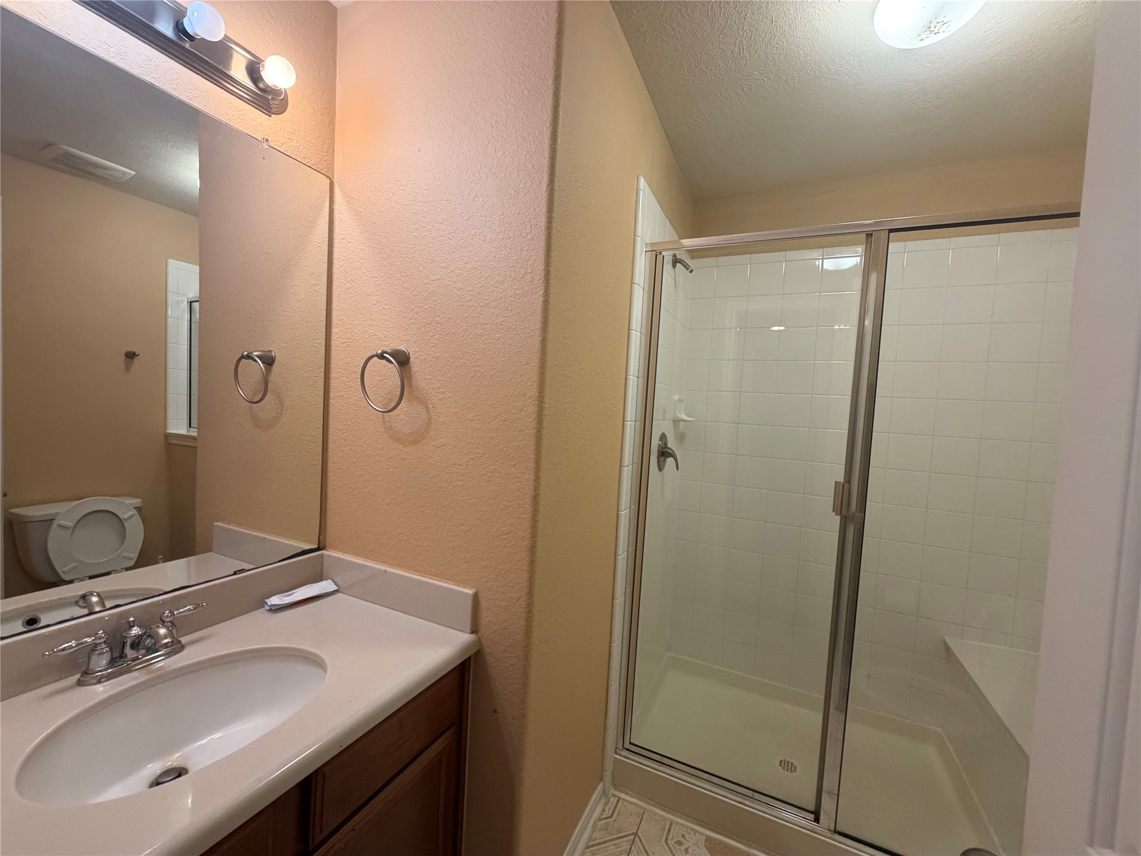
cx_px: 570
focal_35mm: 14
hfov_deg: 102.1
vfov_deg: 85.7
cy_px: 428
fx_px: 461
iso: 250
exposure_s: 1/120
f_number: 2.2
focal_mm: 2.22
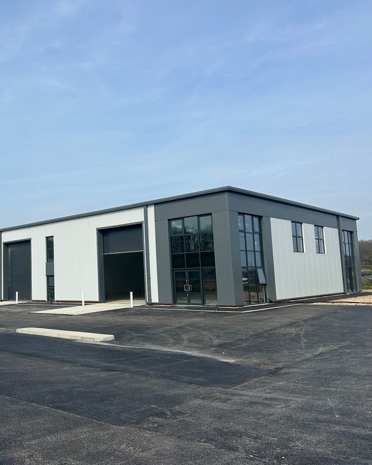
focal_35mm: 32
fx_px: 441
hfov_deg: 44.1
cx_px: 89
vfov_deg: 55.7
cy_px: 233
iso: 80
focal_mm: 6.86
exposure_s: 1/5848
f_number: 1.78
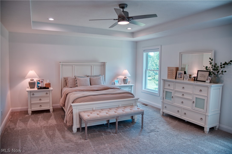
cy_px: 77
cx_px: 116
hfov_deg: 73.8
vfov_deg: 53.1
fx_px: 155
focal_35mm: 24
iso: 100
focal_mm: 16
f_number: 3.5
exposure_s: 1/60
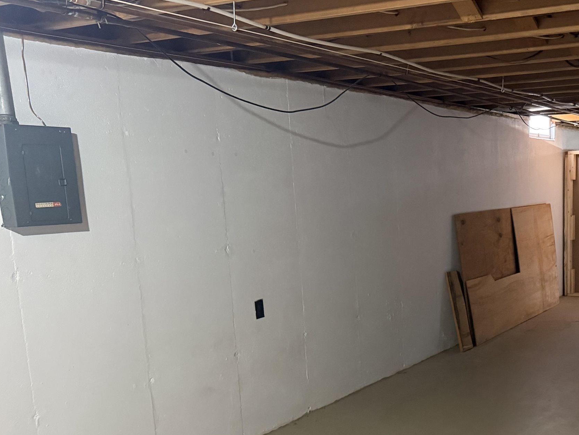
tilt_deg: -10.9
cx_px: 487
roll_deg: +1.0
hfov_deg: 40.6
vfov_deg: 32.3
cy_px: 326
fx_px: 736
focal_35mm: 44
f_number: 1.78
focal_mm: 6.76
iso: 1000
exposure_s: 1/40
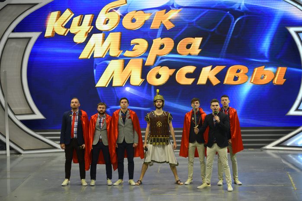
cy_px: 100
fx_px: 1007
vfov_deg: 11.4
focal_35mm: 120
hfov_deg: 17.1
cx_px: 151
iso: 2000
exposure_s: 1/250
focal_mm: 120
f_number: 2.8
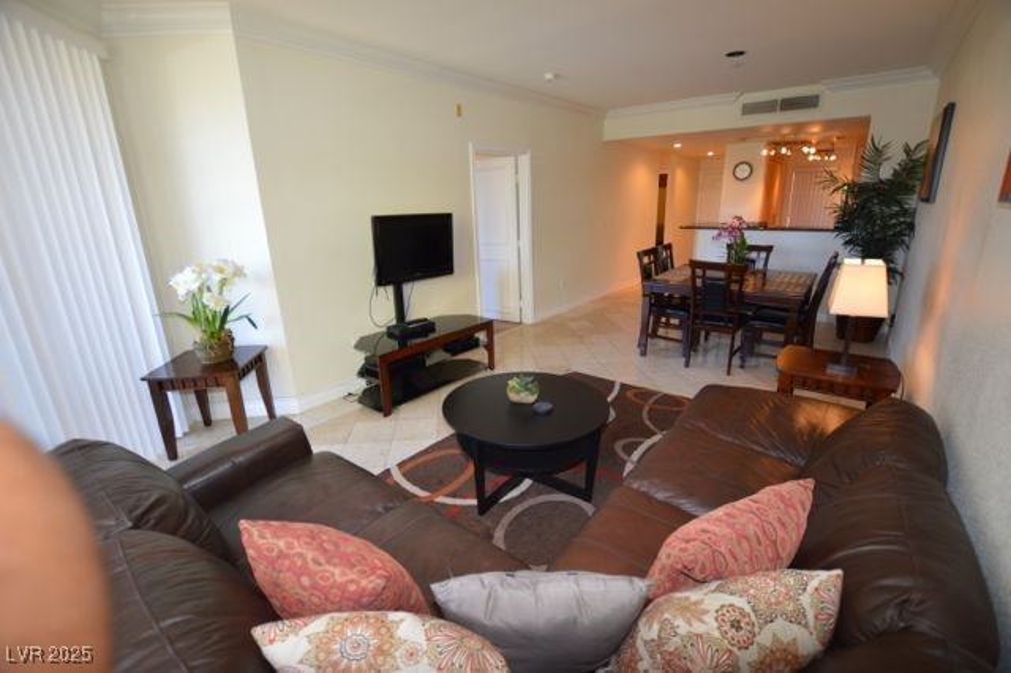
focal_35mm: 15
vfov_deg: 77.3
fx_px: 421
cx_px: 506
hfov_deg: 100.4
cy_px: 336
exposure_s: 1/60
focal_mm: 10
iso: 450
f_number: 3.5
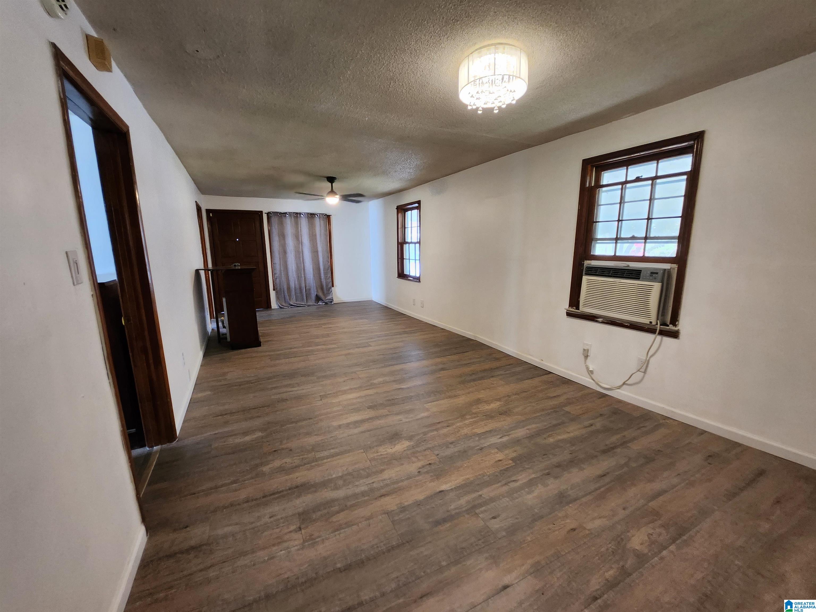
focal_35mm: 13
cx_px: 408
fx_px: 306
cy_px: 306
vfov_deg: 89.9
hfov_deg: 106.2
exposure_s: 1/60
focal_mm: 1.7
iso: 250
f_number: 2.2
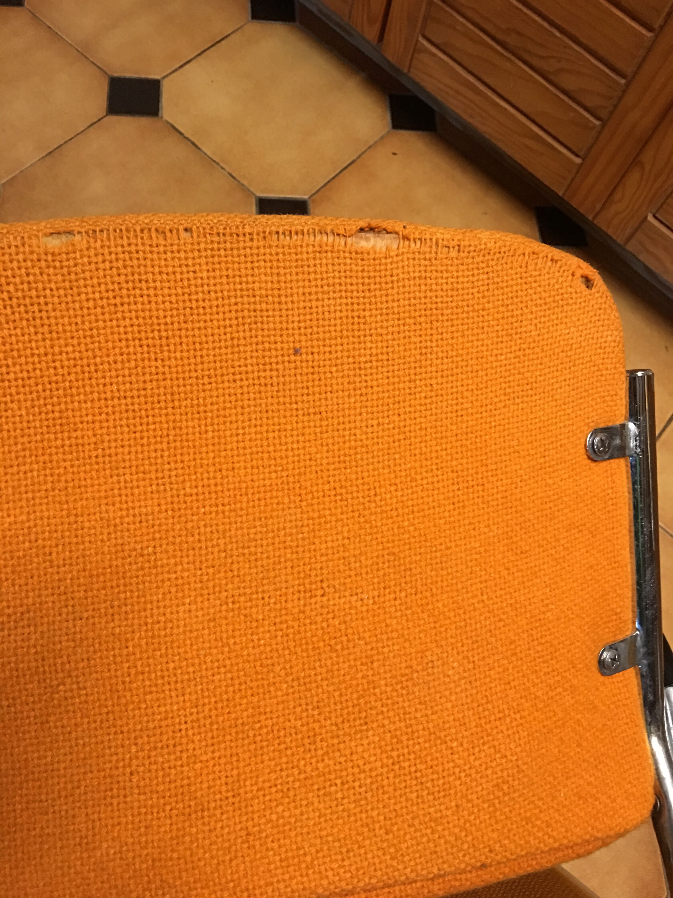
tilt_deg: -66.2
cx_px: 336
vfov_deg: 61.7
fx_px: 752
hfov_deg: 48.2
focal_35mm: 29
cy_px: 449
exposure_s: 1/8
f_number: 2.2
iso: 100
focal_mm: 4.15
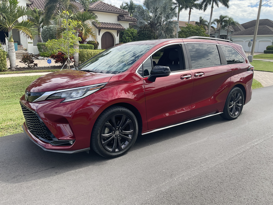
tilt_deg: -13.4
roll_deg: -1.8
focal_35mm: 29
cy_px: 102
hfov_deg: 61.7
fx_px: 229
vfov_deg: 48.2
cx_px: 136
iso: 16
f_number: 1.8
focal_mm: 3
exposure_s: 1/719
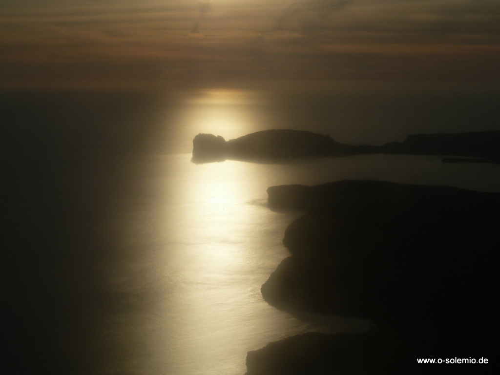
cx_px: 250
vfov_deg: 21.9
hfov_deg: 29.0
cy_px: 188
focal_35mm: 67
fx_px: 968
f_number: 6.3
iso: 80
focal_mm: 11
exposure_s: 1/1300
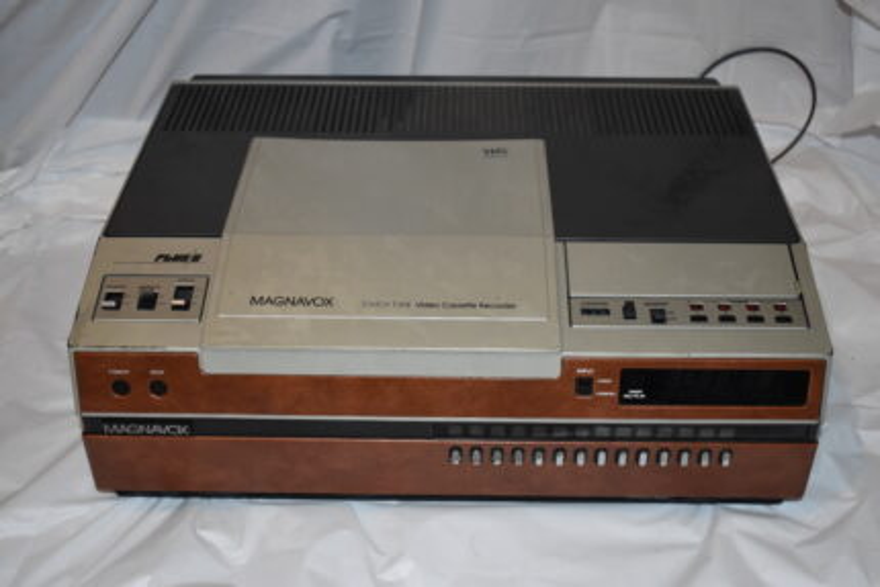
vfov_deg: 29.0
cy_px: 294
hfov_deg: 42.3
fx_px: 1137
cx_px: 440
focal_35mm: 46
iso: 1250
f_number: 4.2
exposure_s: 1/60
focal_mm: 31
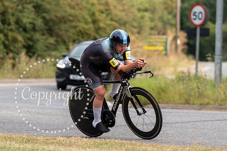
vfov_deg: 4.8
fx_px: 1816
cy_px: 65
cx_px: 126
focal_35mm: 288
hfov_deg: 7.2
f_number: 4
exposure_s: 1/1000
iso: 200
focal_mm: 200
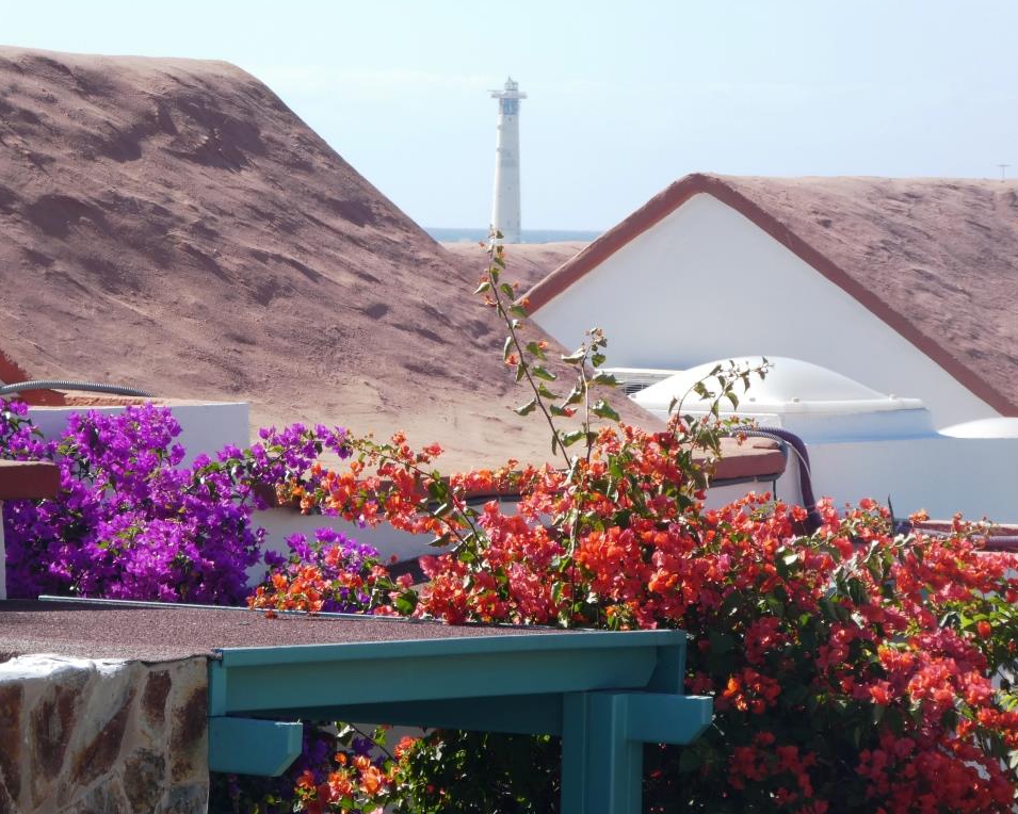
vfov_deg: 8.6
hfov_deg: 10.7
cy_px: 406
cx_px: 479
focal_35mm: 180
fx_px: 5423
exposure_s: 1/200
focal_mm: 30.9
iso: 80
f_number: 5.6
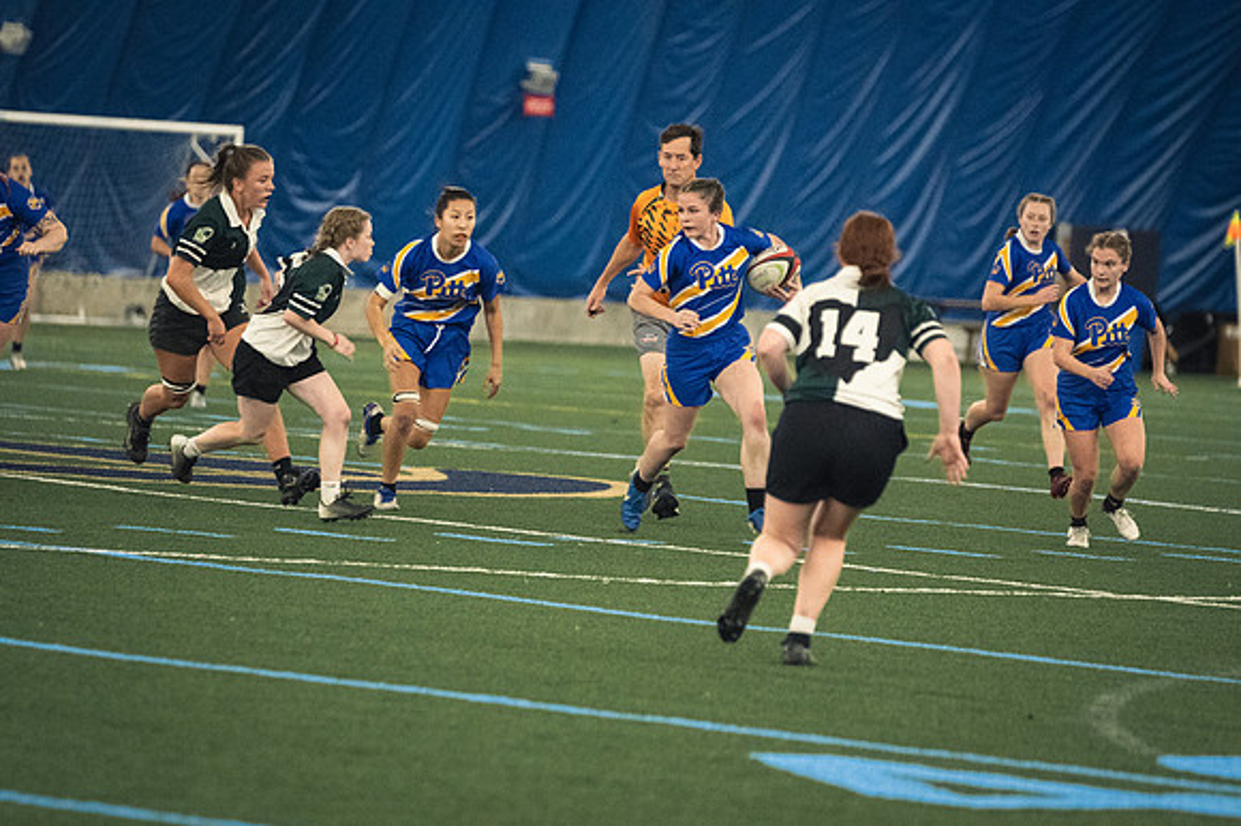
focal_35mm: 277
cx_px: 620
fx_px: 9543
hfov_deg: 7.4
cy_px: 413
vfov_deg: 5.0
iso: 9000
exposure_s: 1/500
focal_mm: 185
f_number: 2.8
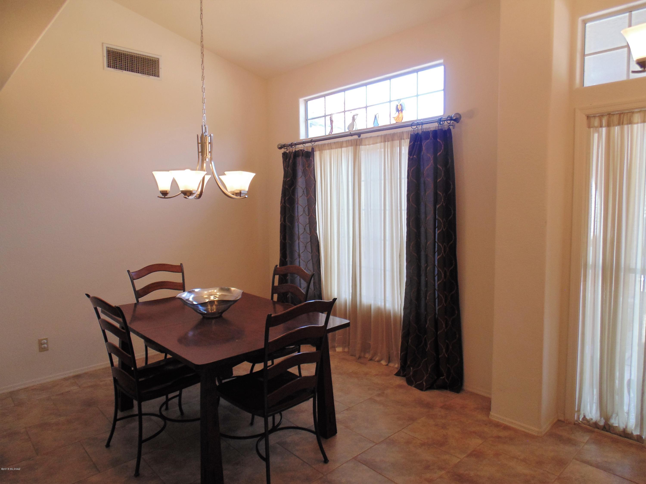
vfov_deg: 61.1
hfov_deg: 76.4
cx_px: 323
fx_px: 411
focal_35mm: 22
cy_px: 242
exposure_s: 1/40
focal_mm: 4
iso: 80
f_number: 3.1
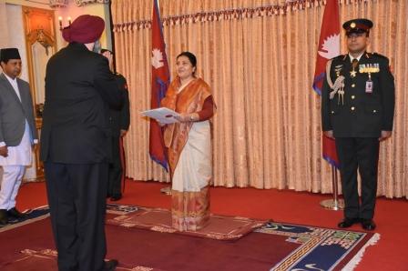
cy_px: 136
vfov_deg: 29.8
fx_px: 510
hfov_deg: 43.6
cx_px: 204
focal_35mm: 45
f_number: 4
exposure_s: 1/60
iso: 2800
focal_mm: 30
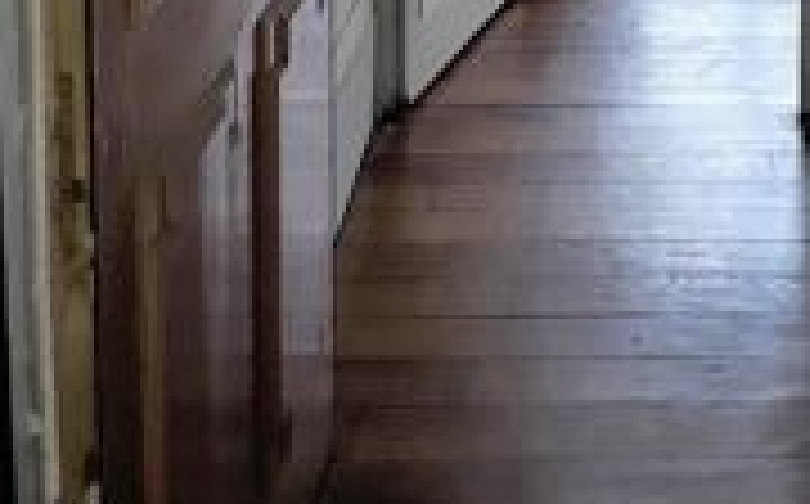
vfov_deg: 16.9
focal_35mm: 68
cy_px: -304
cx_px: 630
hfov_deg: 29.6
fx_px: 1499
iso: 50
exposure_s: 1/50
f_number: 1.9
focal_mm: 2.91
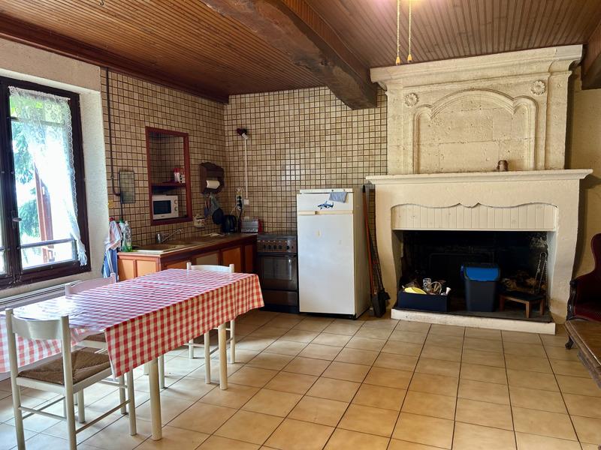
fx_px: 451
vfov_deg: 53.1
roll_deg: +1.0
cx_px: 300
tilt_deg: -4.8
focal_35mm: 26
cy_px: 225
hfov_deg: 67.3
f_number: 1.5
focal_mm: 5.7
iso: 80
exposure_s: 1/50
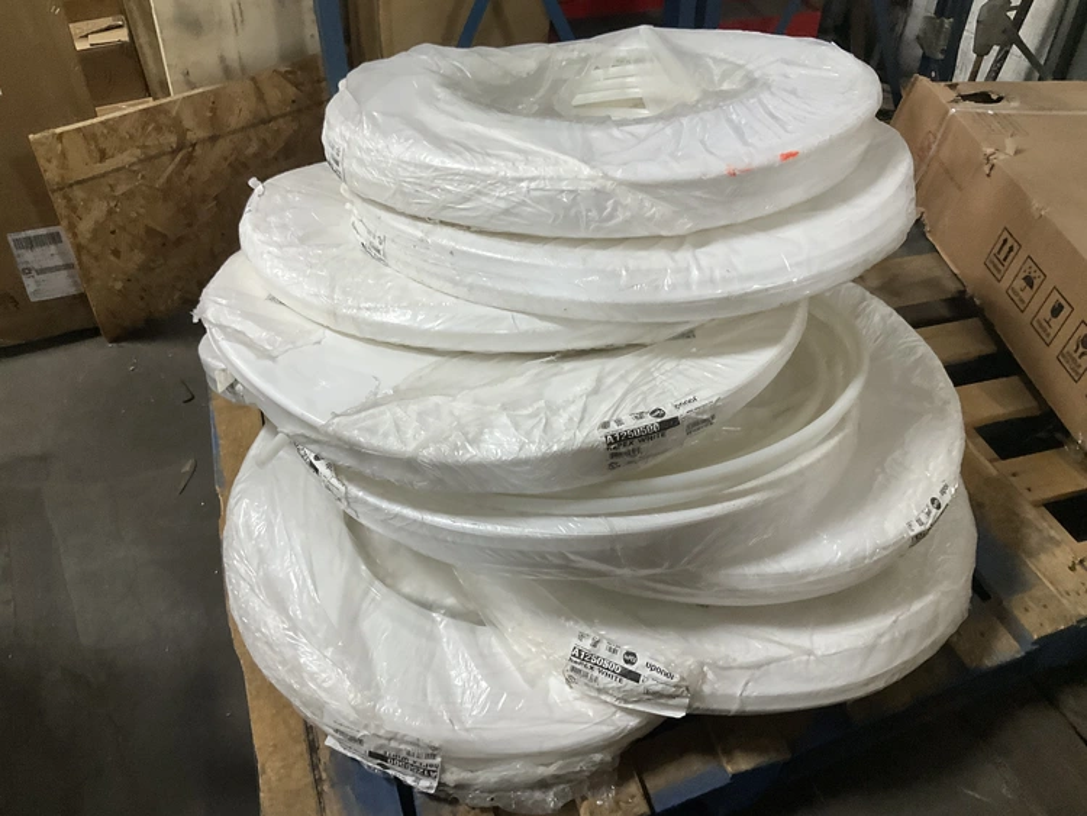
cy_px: 408
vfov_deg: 48.3
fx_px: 911
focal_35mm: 29
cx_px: 544
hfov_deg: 61.6
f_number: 1.8
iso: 250
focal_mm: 3
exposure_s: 1/60
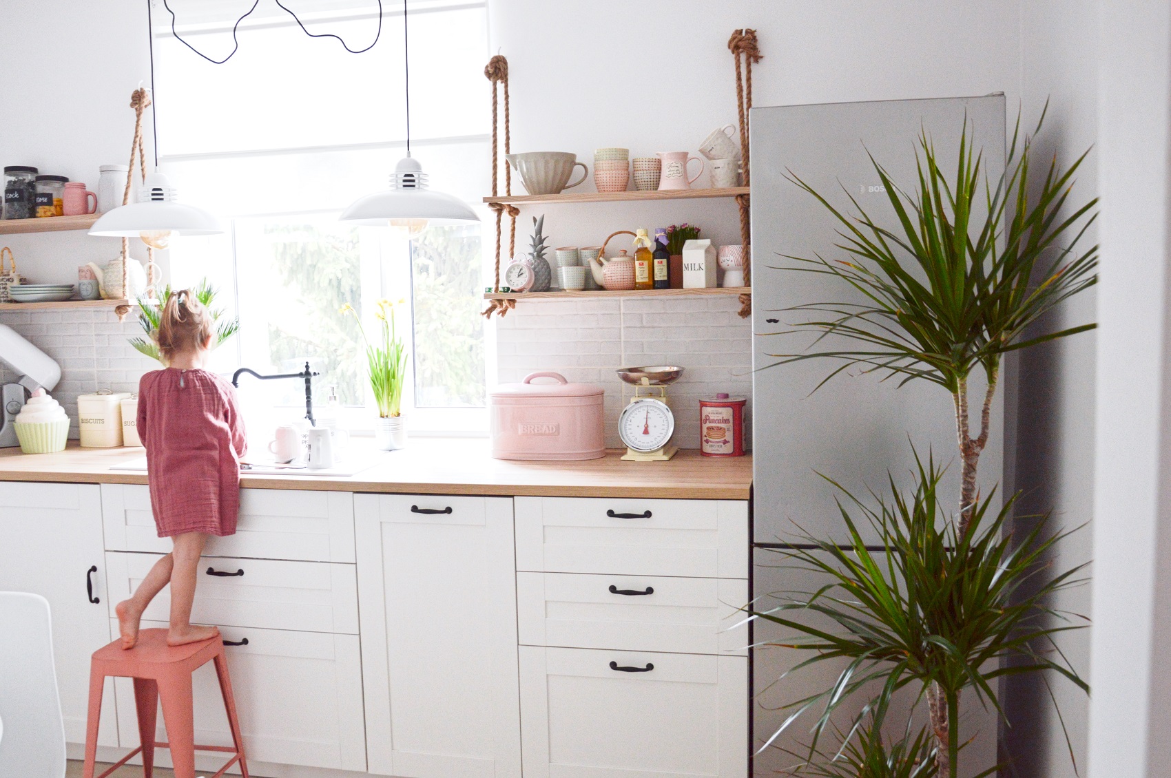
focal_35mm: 32
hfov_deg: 59.5
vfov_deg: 41.6
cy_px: 389
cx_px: 586
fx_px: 1024
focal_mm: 21
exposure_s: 1/15
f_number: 3.8
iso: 400
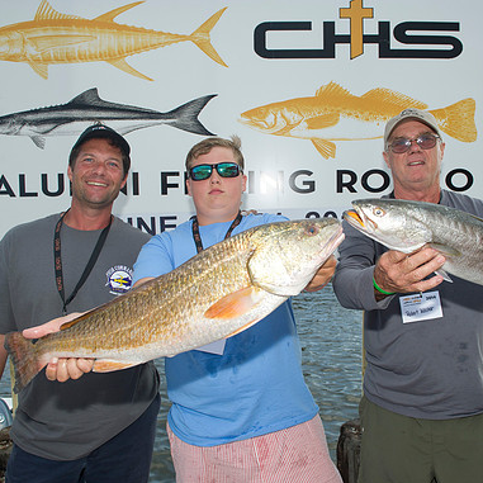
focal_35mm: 31
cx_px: 284
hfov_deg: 52.3
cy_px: 243
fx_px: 489
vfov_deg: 52.5
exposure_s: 1/250
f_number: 6.3
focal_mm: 24
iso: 200
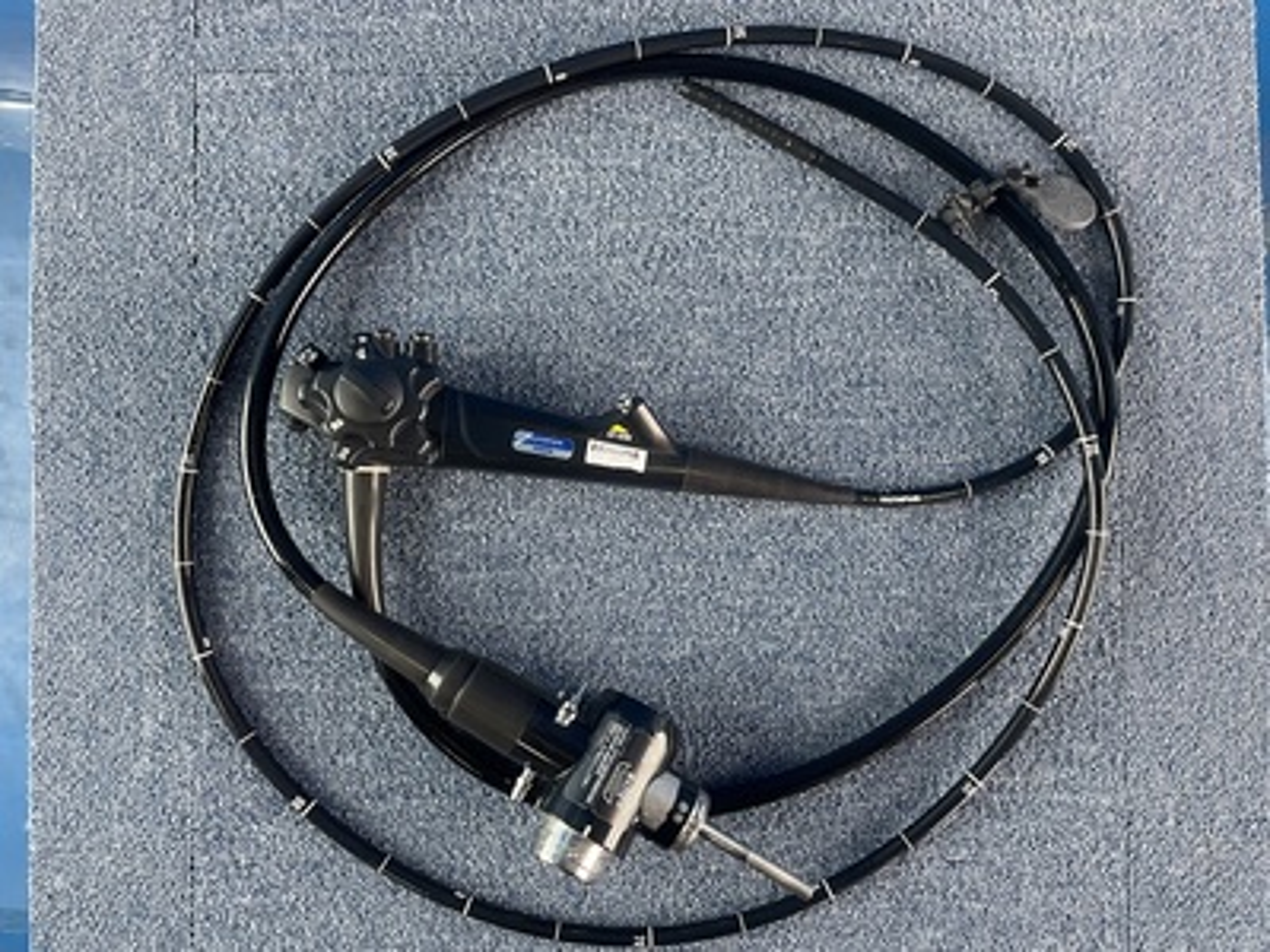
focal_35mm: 26
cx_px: 635
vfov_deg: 53.1
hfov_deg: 67.3
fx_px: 954
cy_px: 476
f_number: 1.6
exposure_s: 1/60
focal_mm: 4.2
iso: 160
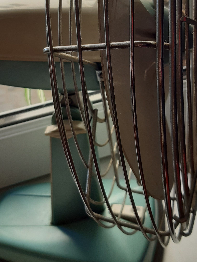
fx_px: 417
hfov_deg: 26.6
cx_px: 102
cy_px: 77
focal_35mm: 55
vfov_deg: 34.4
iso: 40
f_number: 1.7
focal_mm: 3.92
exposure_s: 1/184
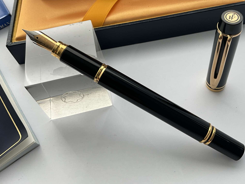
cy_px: 65
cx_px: 143
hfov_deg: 47.7
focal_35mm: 39
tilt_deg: -54.1
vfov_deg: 36.5
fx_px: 276
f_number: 1.8
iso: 20
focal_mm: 3
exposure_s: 1/122
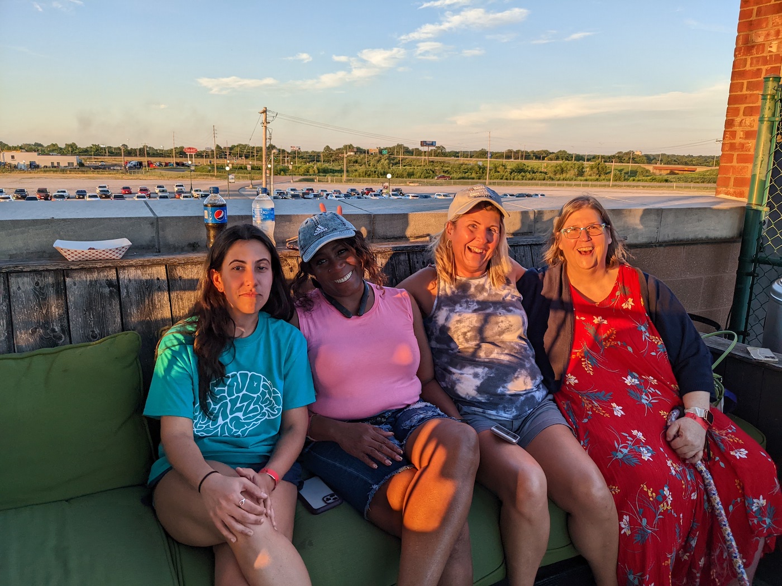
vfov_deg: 51.4
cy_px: 293
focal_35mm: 27
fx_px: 610
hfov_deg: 65.3
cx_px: 391
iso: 48
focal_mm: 4.38
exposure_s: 1/650
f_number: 1.73
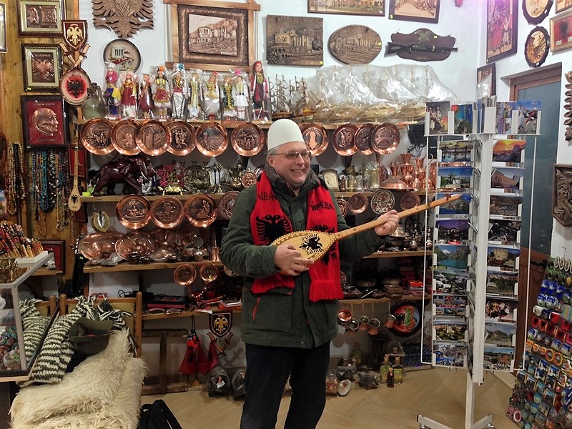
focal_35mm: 33
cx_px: 286
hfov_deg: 55.4
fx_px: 545
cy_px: 214
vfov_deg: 42.9
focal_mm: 4.12
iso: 125
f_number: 2.4
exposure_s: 1/20
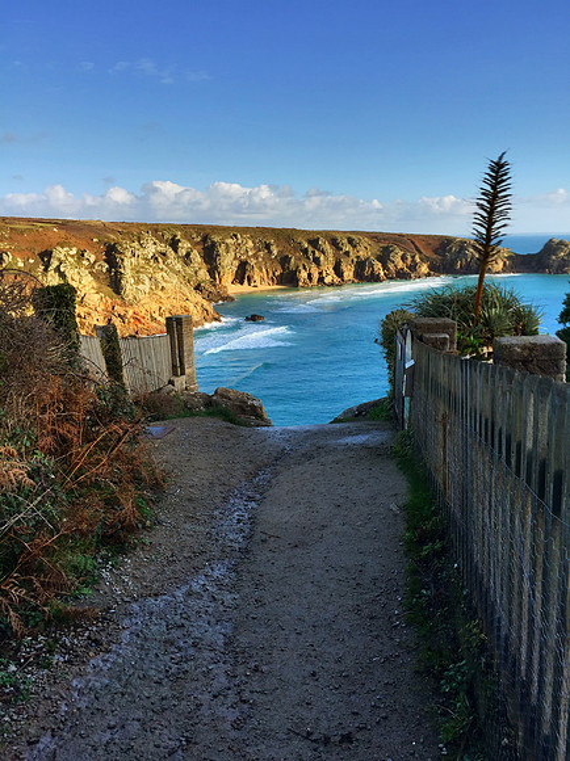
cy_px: 380
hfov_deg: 48.2
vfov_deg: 61.7
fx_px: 638
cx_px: 285
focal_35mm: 29
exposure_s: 1/3049
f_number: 2.2
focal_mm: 4.15
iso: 32
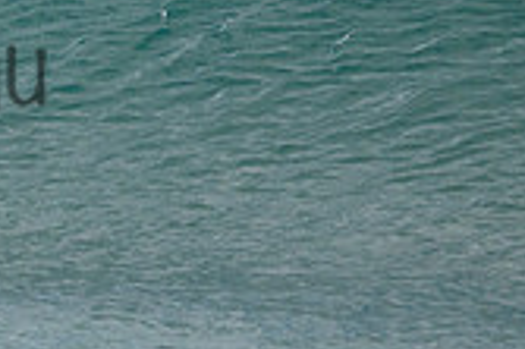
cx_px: -286
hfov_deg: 0.7
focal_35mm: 2783
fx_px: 40545
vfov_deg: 0.5
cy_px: 33
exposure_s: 1/2000
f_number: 11
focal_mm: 800
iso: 1800
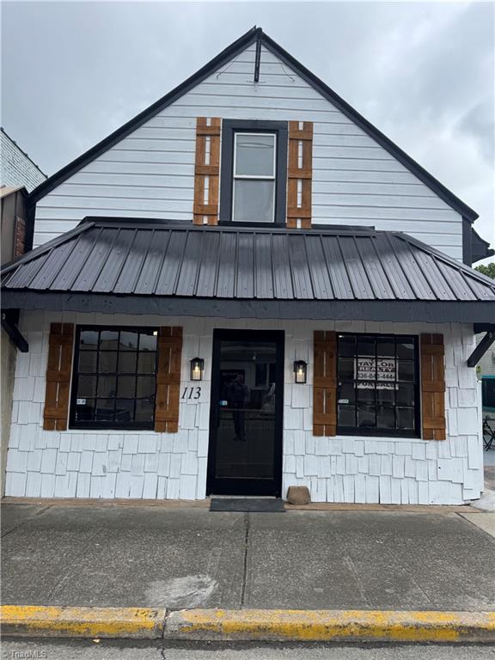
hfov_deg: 56.8
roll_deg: -1.0
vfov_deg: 71.6
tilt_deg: +4.7
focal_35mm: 24
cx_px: 248
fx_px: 458
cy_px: 330
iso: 80
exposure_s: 1/3096
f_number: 1.78
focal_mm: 6.76
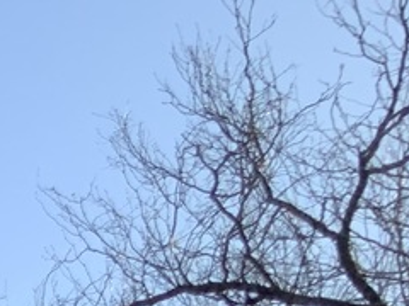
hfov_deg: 10.0
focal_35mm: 174
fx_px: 2056
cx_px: -549
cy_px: 728
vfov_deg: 7.9
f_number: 1.8
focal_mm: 3
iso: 16
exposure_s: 1/1144
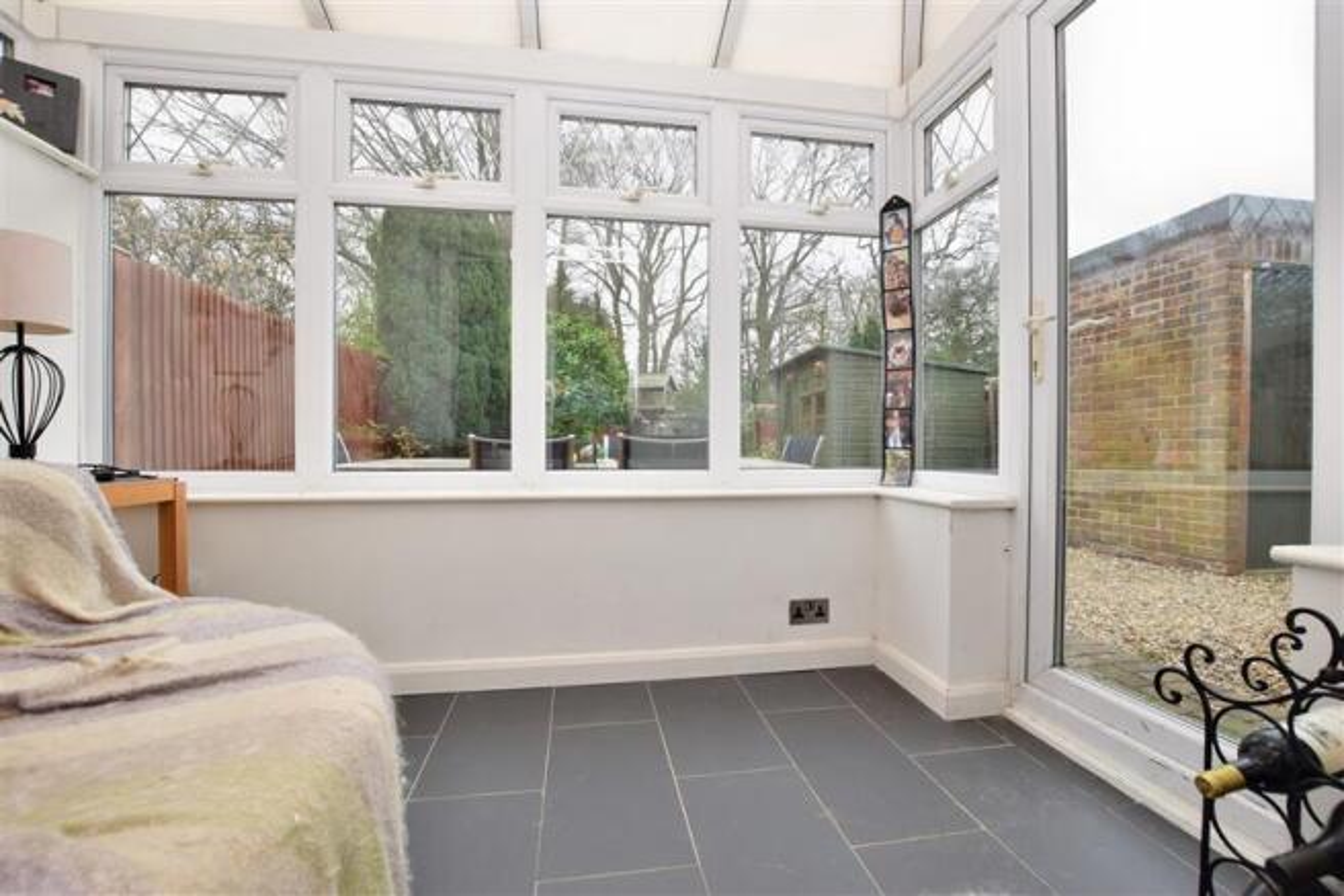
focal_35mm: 15
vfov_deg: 77.3
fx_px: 560
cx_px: 672
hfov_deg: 100.4
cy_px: 448
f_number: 10
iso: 400
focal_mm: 10
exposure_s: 1/160
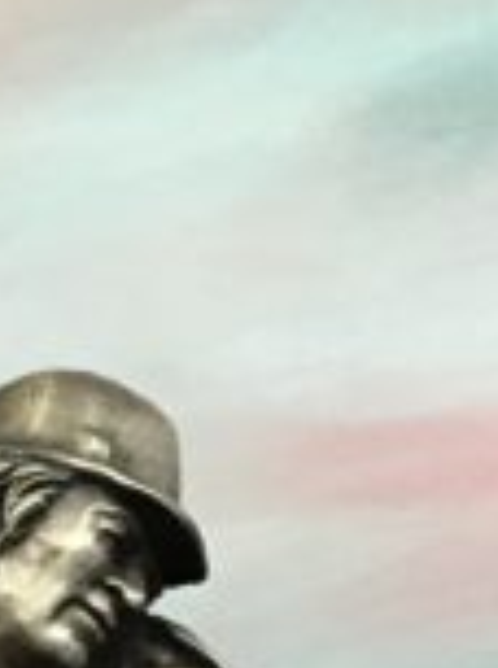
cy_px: 1244
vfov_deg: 11.9
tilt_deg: +3.0
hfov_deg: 9.7
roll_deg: -0.1
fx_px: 2928
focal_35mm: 152
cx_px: 144
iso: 80
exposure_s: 1/15
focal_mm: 4.15
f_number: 2.2
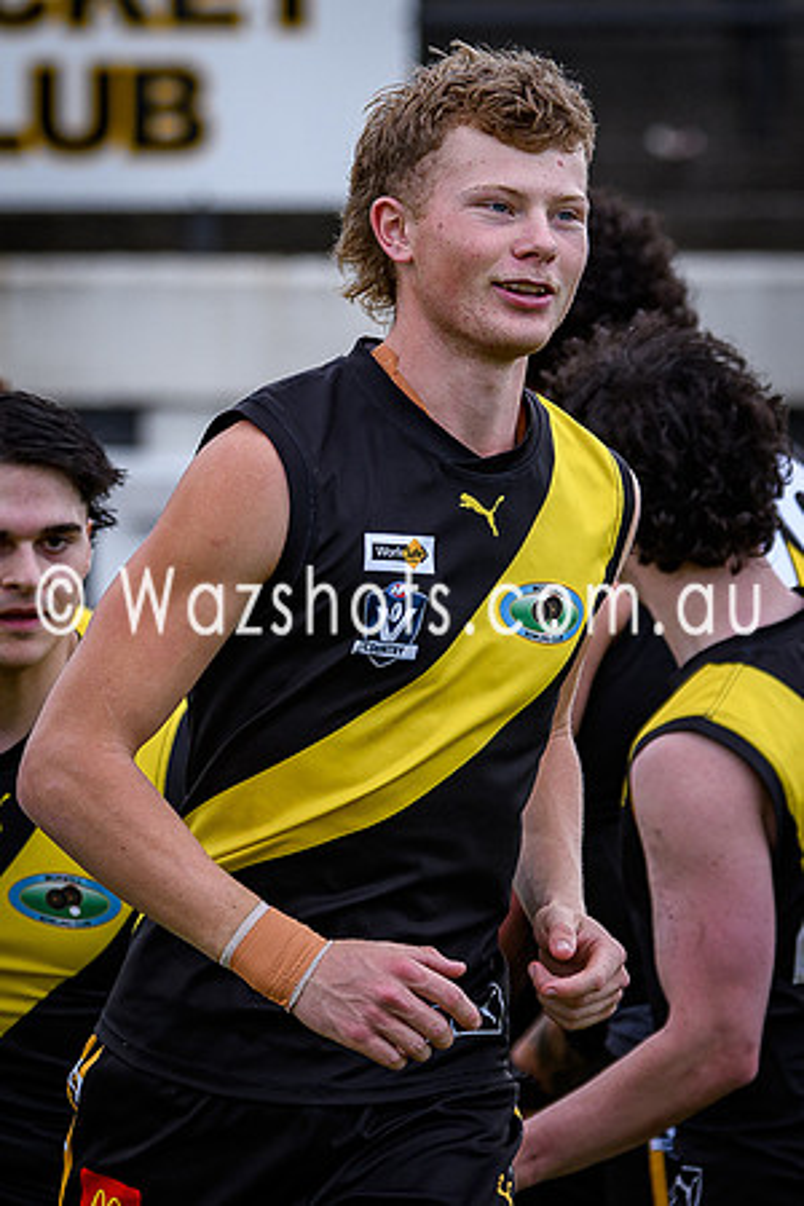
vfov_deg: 4.4
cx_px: 386
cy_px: 646
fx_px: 15726
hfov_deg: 2.9
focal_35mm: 469
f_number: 2.8
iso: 250
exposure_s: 1/1600
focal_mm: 135
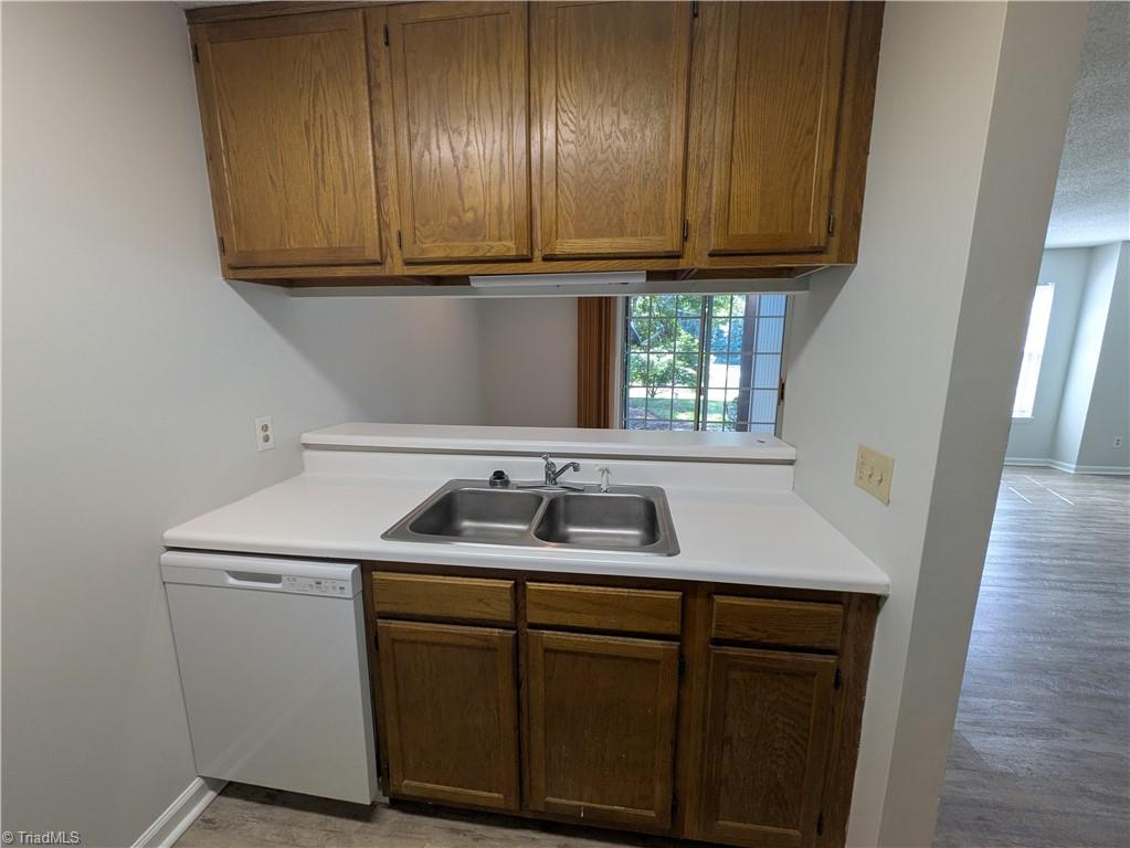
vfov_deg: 85.7
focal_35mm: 14
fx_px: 457
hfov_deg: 102.0
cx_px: 565
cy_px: 424
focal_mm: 1.83
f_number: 2.2
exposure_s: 1/120
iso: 206
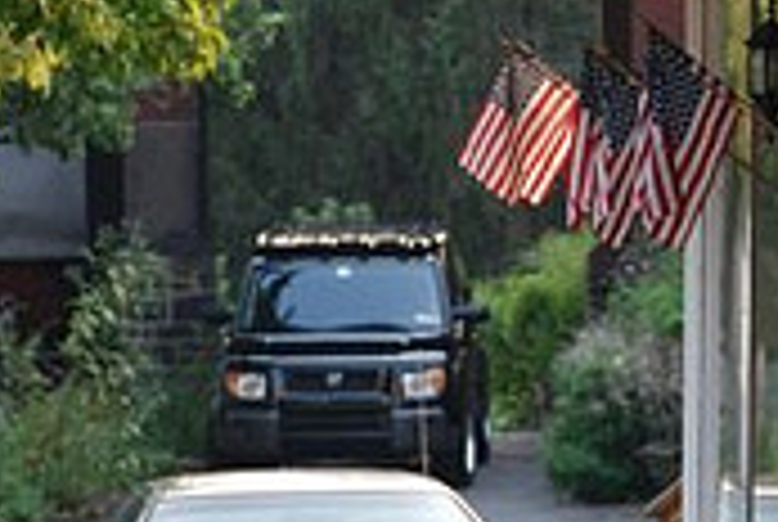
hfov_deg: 5.4
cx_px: 1282
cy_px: 493
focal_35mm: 378
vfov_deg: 3.7
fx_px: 8176
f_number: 5.6
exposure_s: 1/80
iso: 400
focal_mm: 75
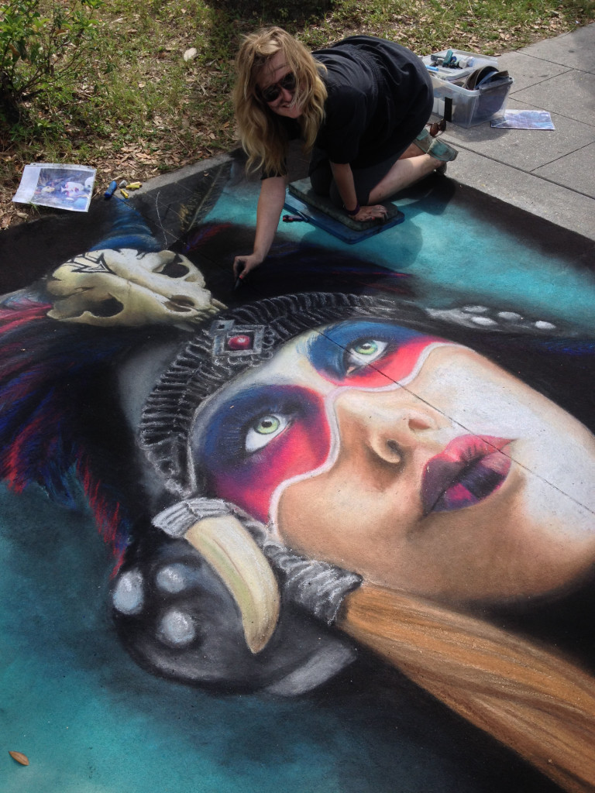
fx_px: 802
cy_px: 396
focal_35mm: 35
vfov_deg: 52.6
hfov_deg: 40.7
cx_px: 298
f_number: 2.4
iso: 50
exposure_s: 1/1104
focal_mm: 4.28
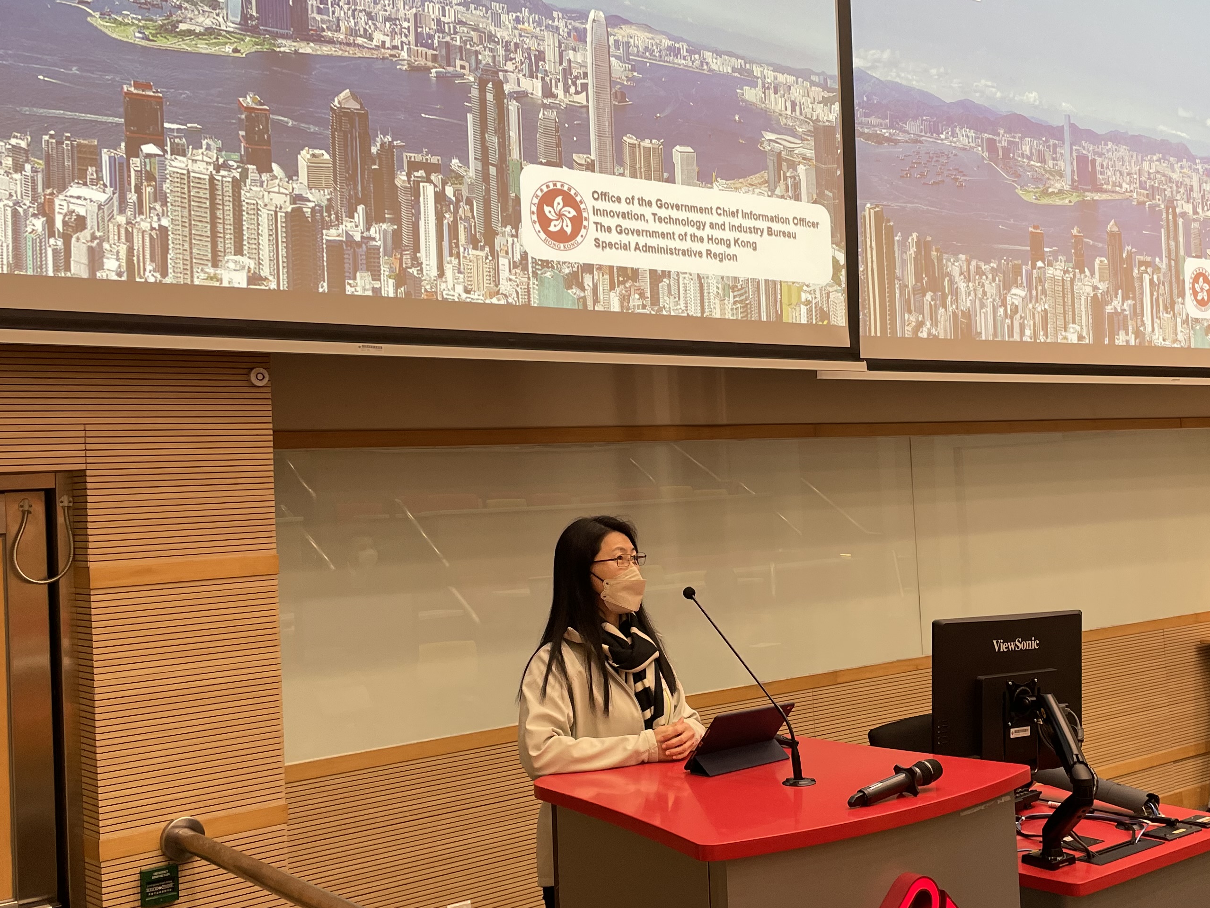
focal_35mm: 41
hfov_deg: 45.6
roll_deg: +2.9
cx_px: 700
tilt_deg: +1.1
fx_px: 1433
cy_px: 463
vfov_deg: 35.1
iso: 80
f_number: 1.6
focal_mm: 4.2
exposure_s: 1/90
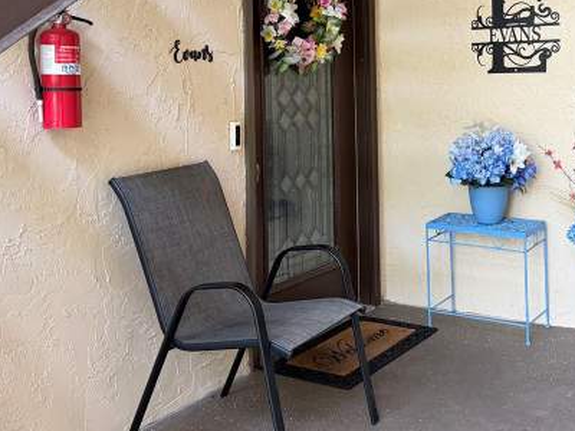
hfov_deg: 38.9
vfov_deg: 29.7
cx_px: 410
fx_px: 797
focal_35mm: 48
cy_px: 103
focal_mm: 6.76
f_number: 1.78
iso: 200
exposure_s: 1/97
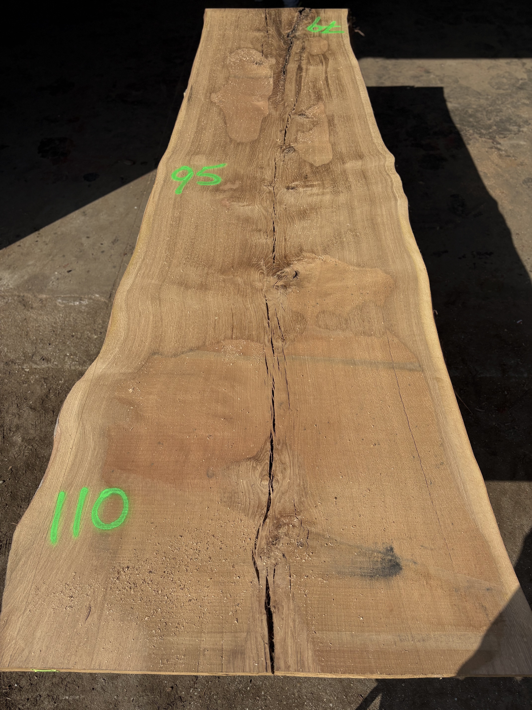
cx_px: 266
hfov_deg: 53.1
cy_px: 355
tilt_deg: -51.1
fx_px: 533
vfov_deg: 67.3
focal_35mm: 26
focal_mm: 5.96
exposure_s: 1/5814
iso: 50
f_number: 1.6
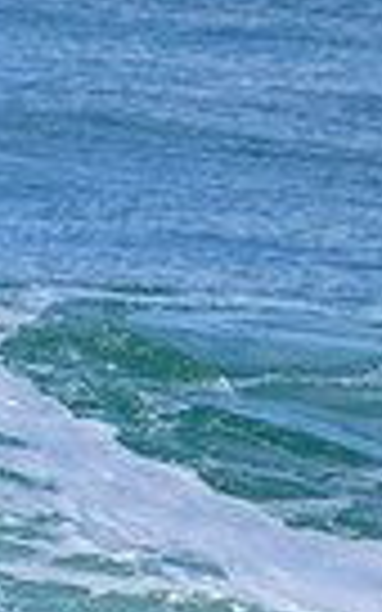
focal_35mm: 3483
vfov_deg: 0.6
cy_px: 502
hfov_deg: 0.4
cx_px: -652
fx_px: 58017
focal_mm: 800
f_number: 11
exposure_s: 1/2000
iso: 1800
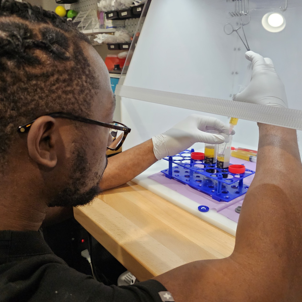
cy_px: 154
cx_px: 141
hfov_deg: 55.6
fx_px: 286
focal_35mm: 29
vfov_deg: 55.6
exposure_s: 1/120
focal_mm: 6.3
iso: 400
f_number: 1.7
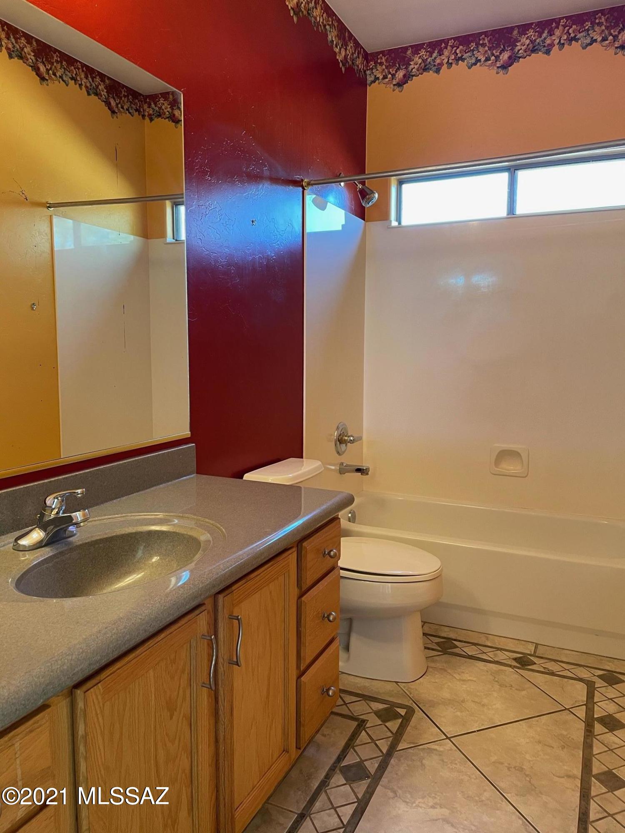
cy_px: 416
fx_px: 626
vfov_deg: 67.3
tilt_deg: -5.9
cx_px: 312
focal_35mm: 26
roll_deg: +0.1
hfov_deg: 53.1
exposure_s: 1/60
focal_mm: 4.2
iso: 125
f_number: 1.6
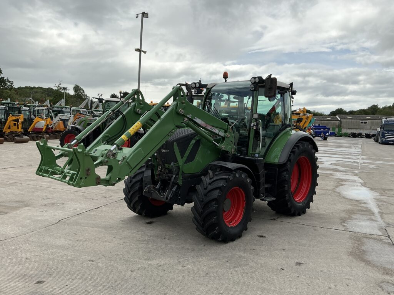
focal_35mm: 28
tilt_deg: -2.7
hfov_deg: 63.4
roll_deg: -2.1
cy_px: 148
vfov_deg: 49.7
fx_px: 319
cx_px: 197
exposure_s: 1/2667
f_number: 1.8
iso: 25
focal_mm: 3
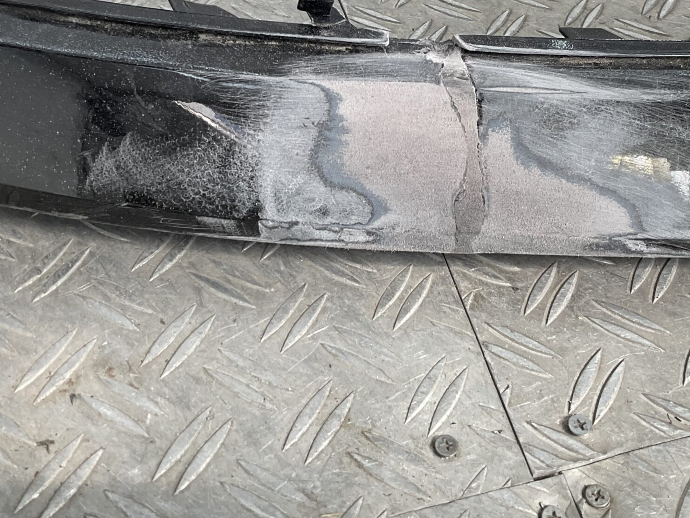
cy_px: 127
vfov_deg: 28.7
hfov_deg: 38.1
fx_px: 997
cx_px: 402
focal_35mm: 50
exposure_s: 1/198
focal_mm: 3
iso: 16
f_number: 1.8
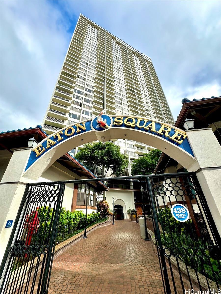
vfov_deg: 102.1
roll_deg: +1.3
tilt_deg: +27.9
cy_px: 147
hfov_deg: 85.7
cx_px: 110
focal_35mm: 14
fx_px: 119
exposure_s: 1/518
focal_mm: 2.22
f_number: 2.2
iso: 40
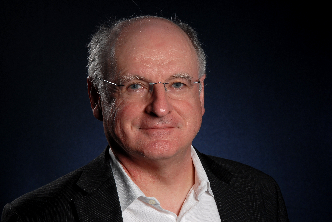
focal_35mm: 202
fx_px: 1870
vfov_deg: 6.8
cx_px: 166
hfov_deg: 10.1
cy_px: 111
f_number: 16
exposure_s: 1/125
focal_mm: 135
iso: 160
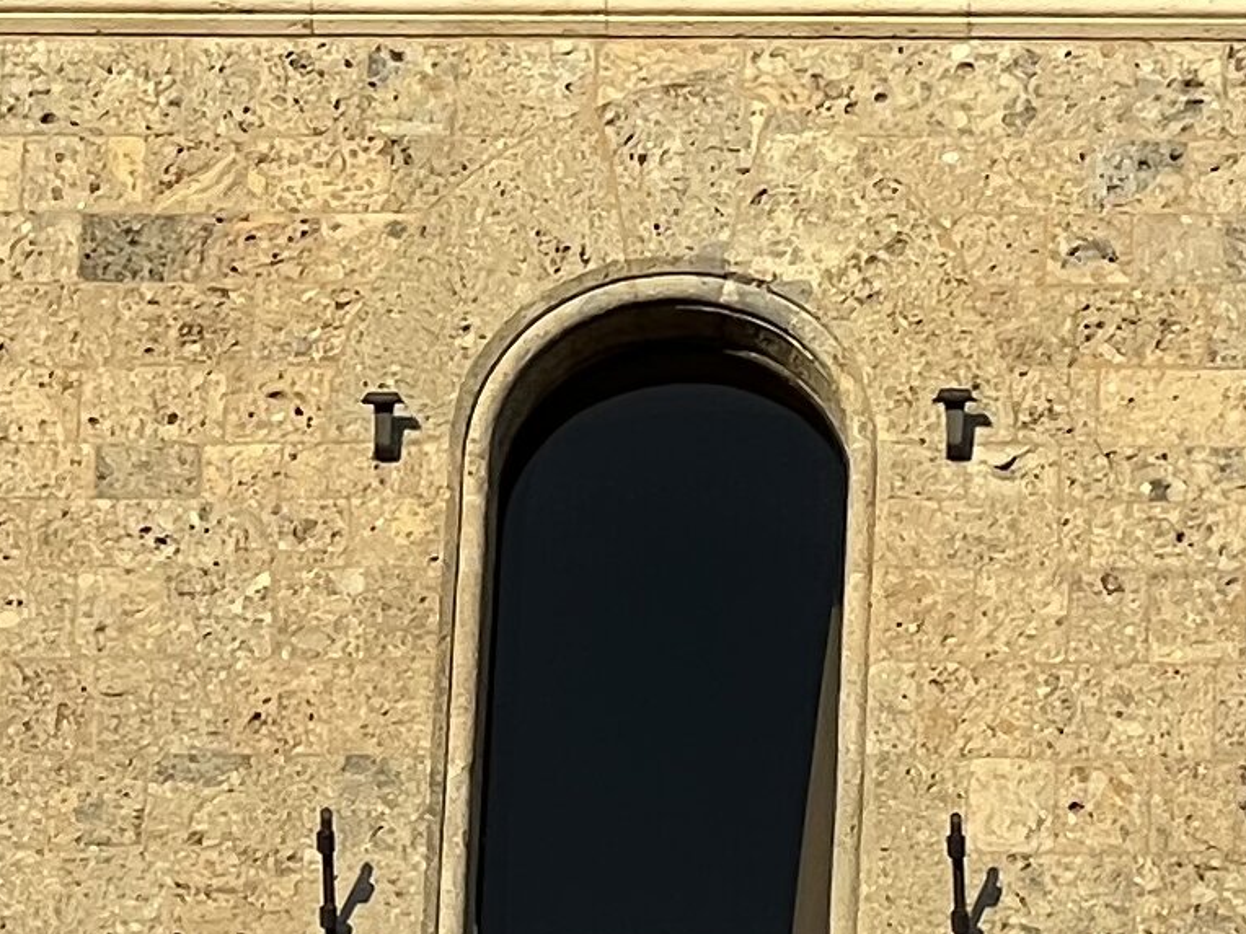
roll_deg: -0.7
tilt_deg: +28.2
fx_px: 14506
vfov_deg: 3.7
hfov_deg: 4.9
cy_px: 1001
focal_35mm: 403
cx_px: 1479
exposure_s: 1/385
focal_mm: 9
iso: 32
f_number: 2.8
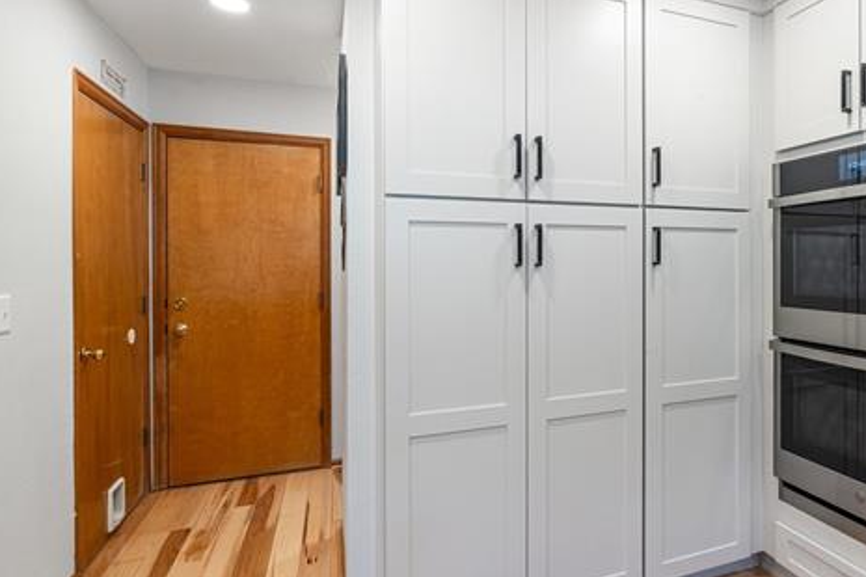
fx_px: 546
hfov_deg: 75.2
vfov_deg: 55.7
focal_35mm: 23
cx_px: 555
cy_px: 262
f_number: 9
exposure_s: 1/15
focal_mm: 16.5
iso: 500
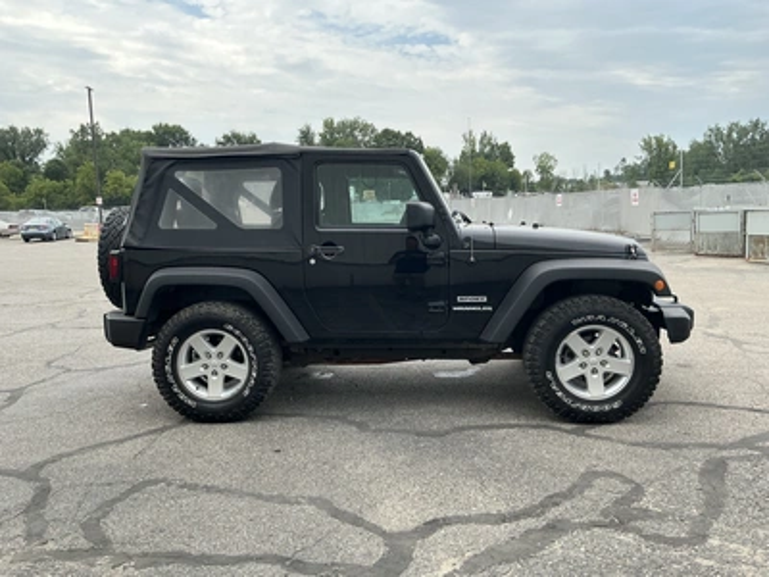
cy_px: 288
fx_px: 622
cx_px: 384
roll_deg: +3.1
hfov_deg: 63.4
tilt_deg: -7.0
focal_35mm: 28
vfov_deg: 49.7
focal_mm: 3
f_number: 1.8
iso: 25
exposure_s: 1/962
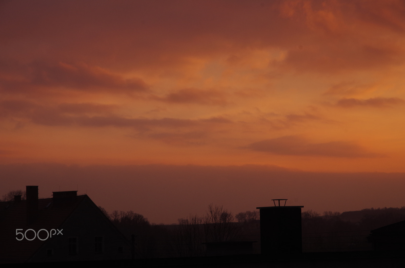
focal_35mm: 105
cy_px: 134
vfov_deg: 13.0
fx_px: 1179
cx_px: 202
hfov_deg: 19.5
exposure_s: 1/100
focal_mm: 70
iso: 200
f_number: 10
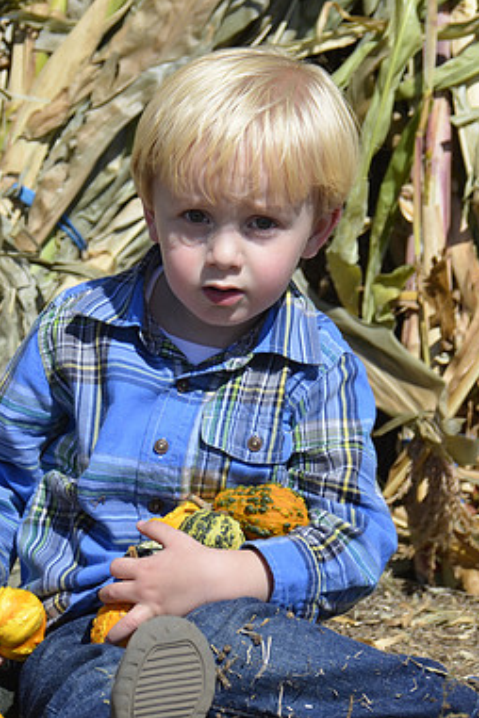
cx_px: 221
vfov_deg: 5.8
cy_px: 358
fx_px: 7040
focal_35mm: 353
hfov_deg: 3.9
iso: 200
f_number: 7.1
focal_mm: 155
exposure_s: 1/800
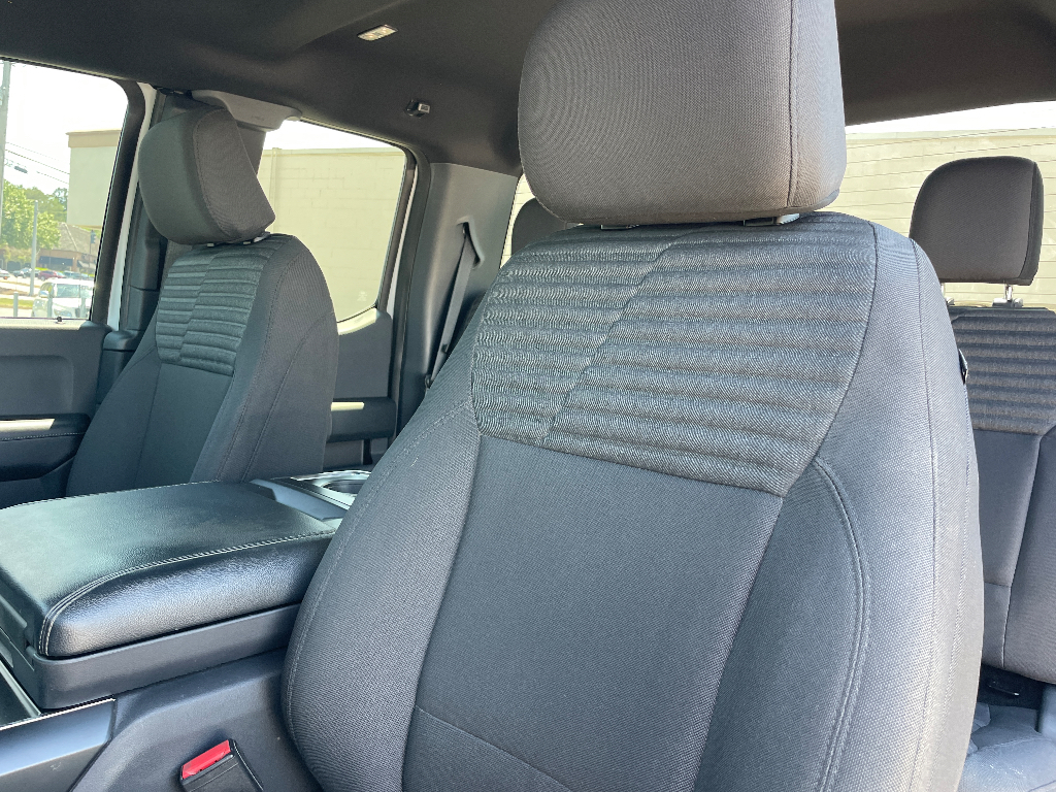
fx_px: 793
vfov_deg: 53.1
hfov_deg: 67.3
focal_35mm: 26
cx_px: 528
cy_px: 396
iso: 125
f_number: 1.6
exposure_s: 1/112
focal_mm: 4.2
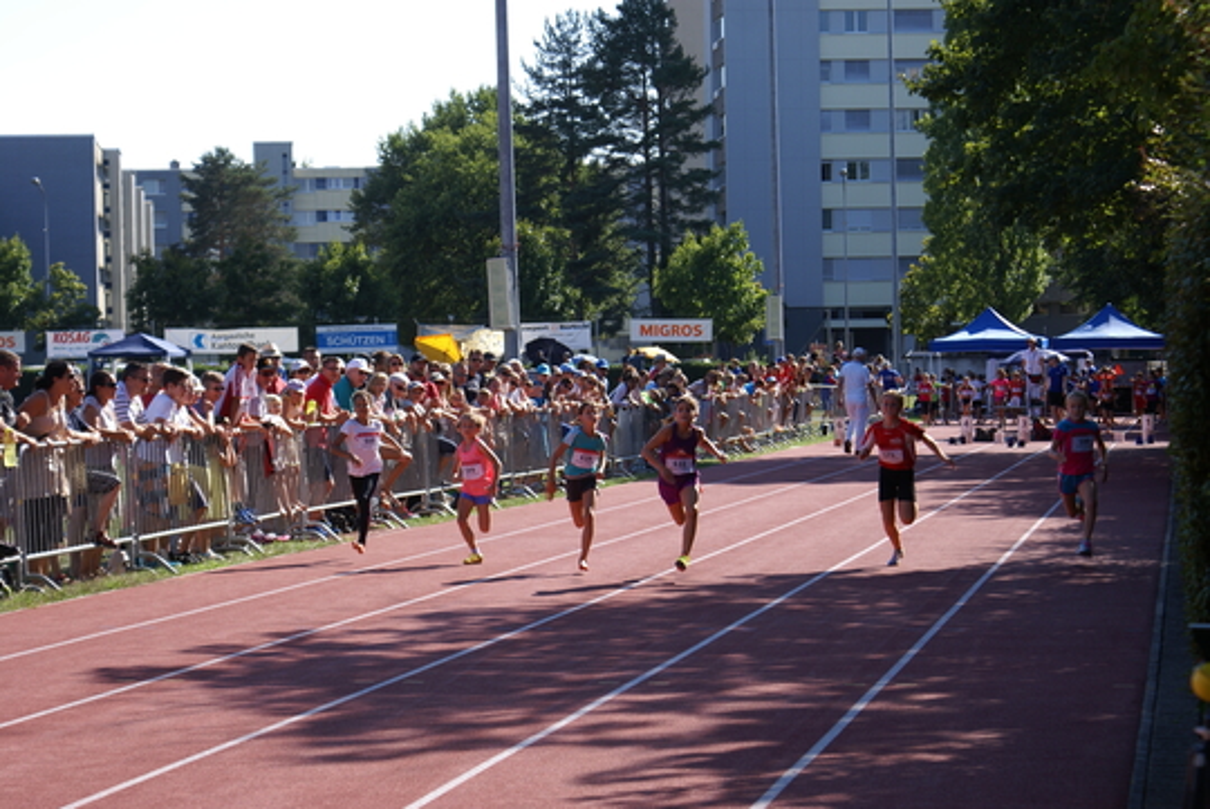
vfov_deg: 13.1
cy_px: 404
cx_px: 605
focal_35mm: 105
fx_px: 3532
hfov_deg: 19.4
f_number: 5.6
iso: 100
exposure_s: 1/250
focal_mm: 70
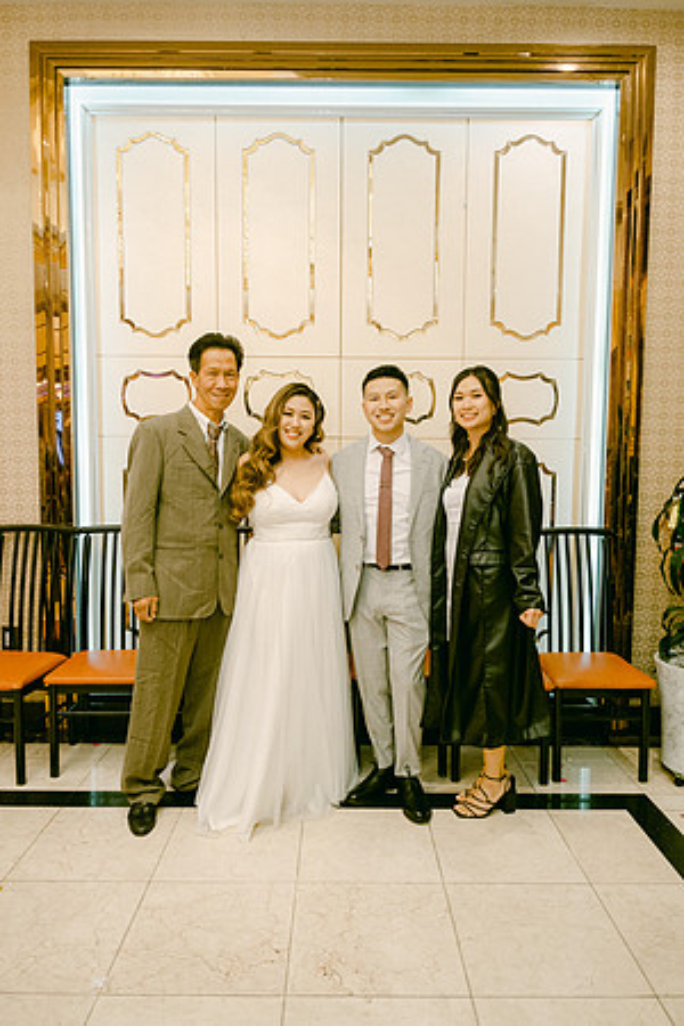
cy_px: 513
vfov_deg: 73.7
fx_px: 684
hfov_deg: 53.1
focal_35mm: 24
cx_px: 342
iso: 800
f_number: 2.8
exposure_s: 1/125
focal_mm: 16
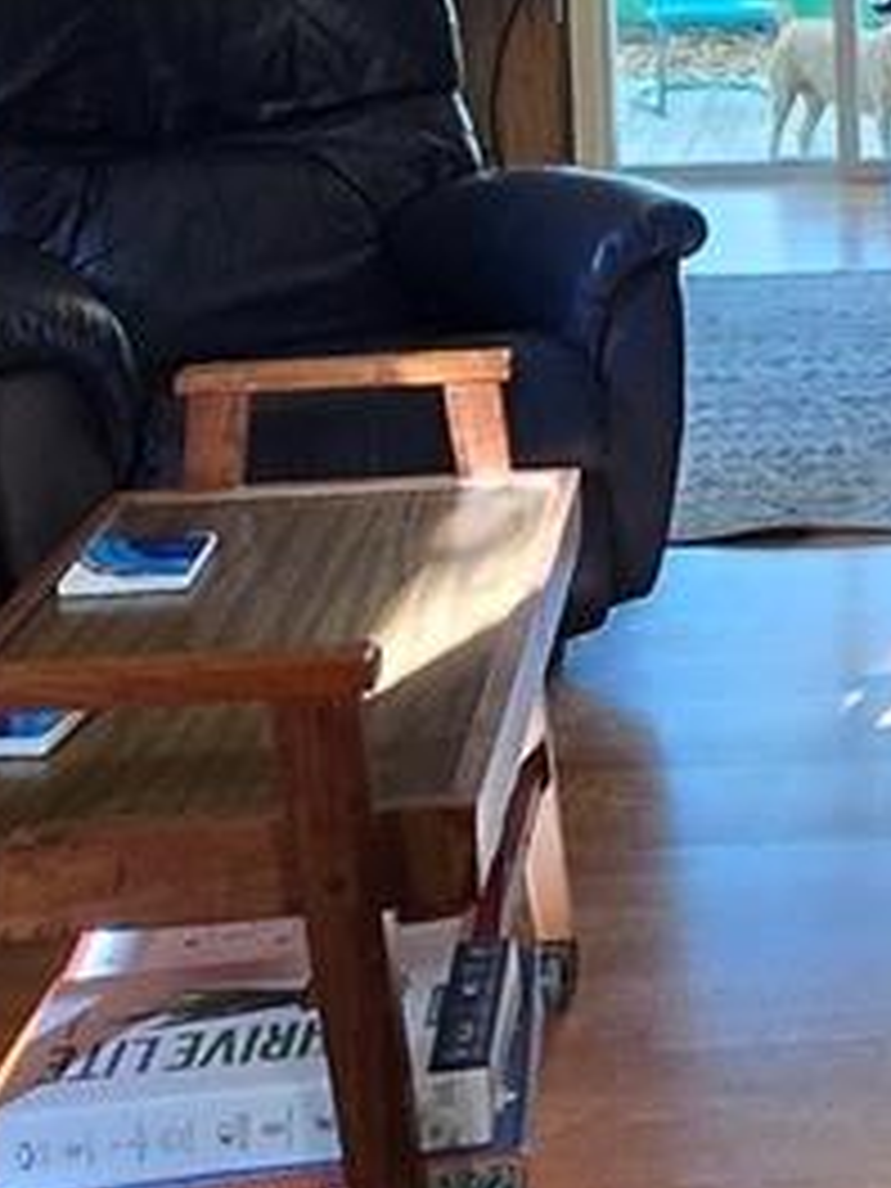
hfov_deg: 23.3
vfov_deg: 29.5
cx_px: 986
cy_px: -122
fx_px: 2025
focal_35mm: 59
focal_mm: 1.7
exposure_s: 1/60
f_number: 2.2
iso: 320
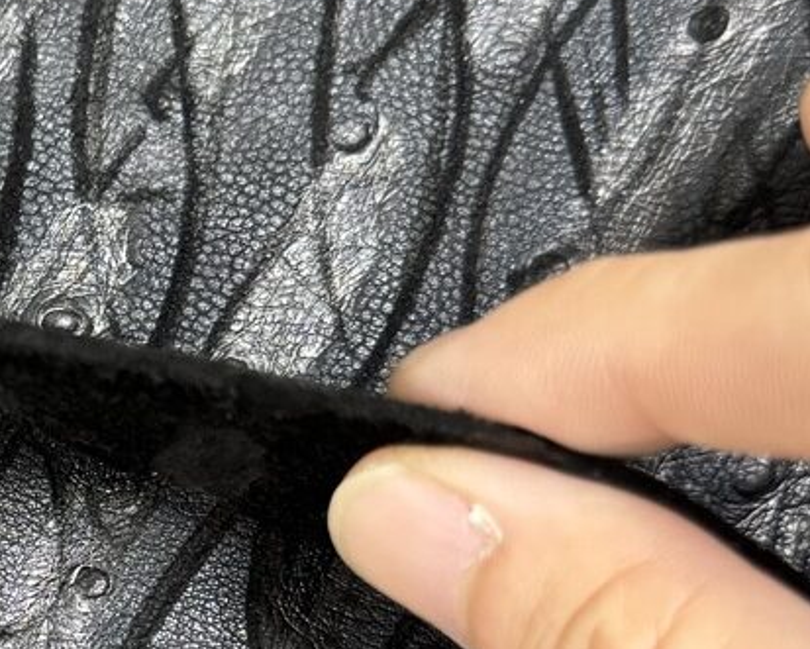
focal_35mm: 102
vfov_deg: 15.1
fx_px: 2447
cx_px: 4
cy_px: 449
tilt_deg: -79.1
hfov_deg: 18.3
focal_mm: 6.76
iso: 640
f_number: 1.78
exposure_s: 1/60
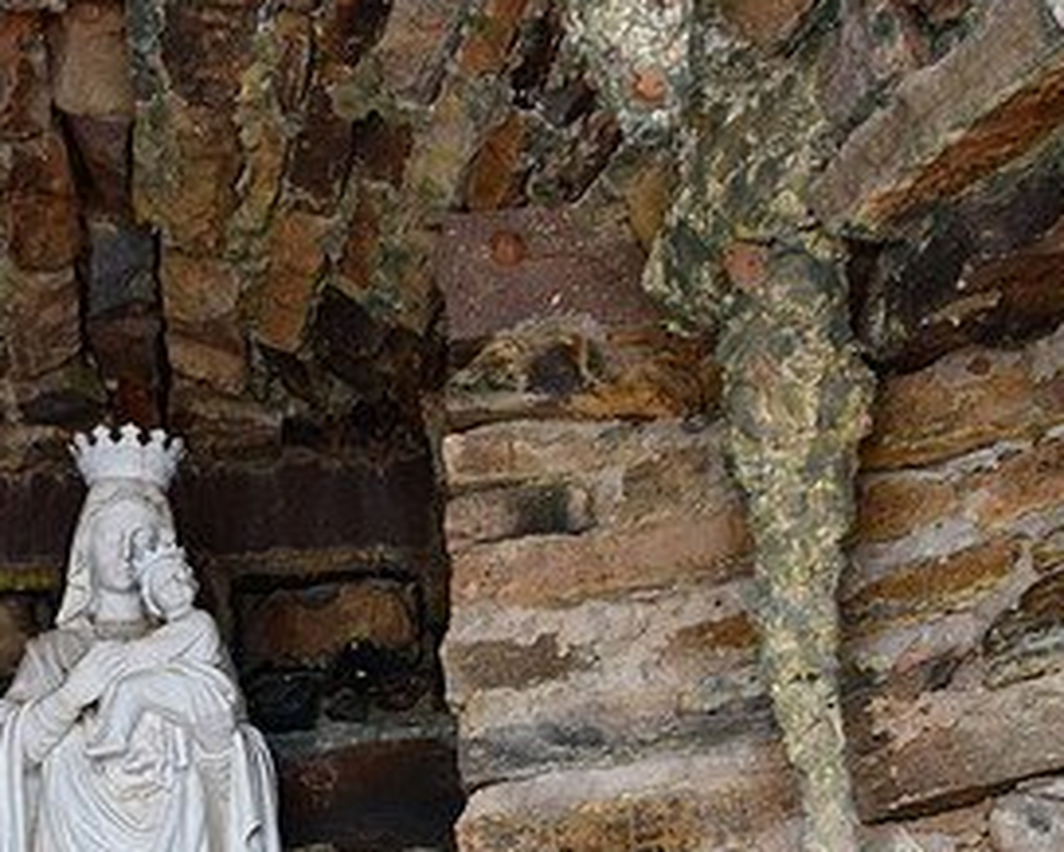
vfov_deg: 12.8
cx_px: 313
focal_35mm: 120
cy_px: 745
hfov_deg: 16.0
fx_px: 3782
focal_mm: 40
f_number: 5
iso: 400
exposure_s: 1/250
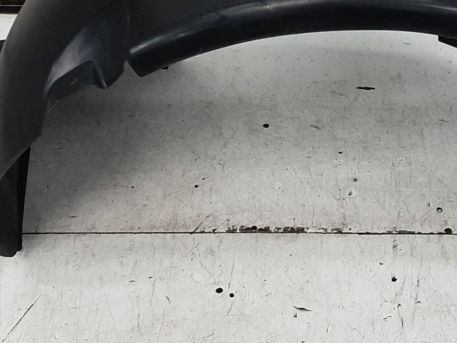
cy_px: -20
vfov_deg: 18.5
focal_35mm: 77
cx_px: 306
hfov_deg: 25.2
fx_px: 1016
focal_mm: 2.91
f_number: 1.9
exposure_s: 1/50
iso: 64
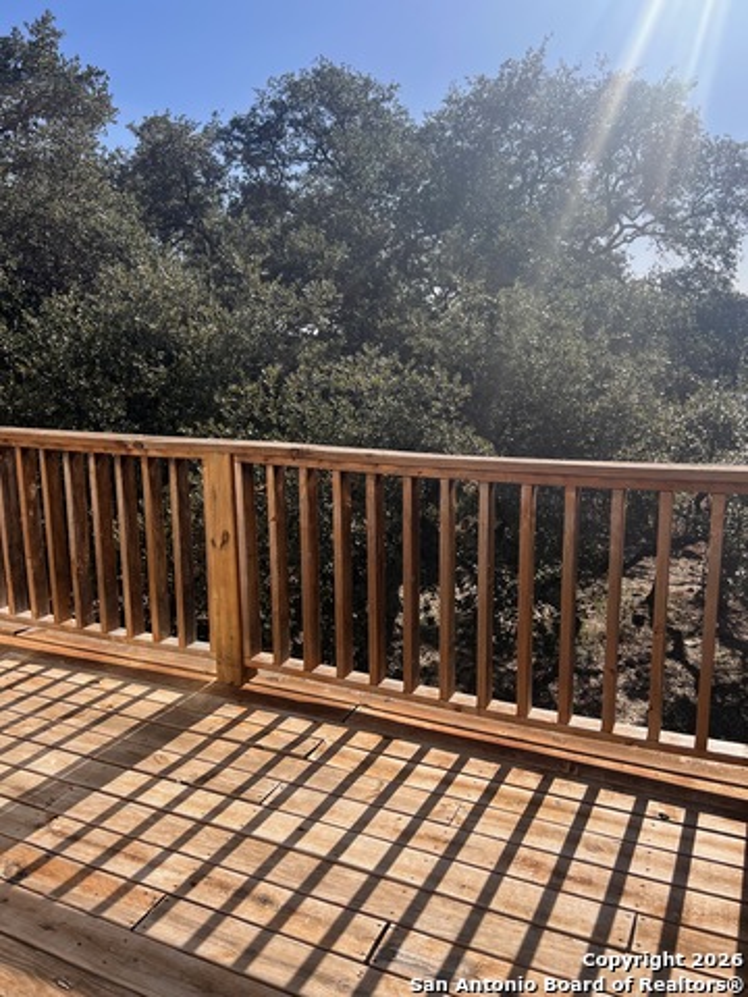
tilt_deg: -10.5
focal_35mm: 26
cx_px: 374
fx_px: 749
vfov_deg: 67.3
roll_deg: +1.8
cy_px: 498
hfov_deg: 53.1
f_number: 1.5
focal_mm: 5.7
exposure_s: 1/3356
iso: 50
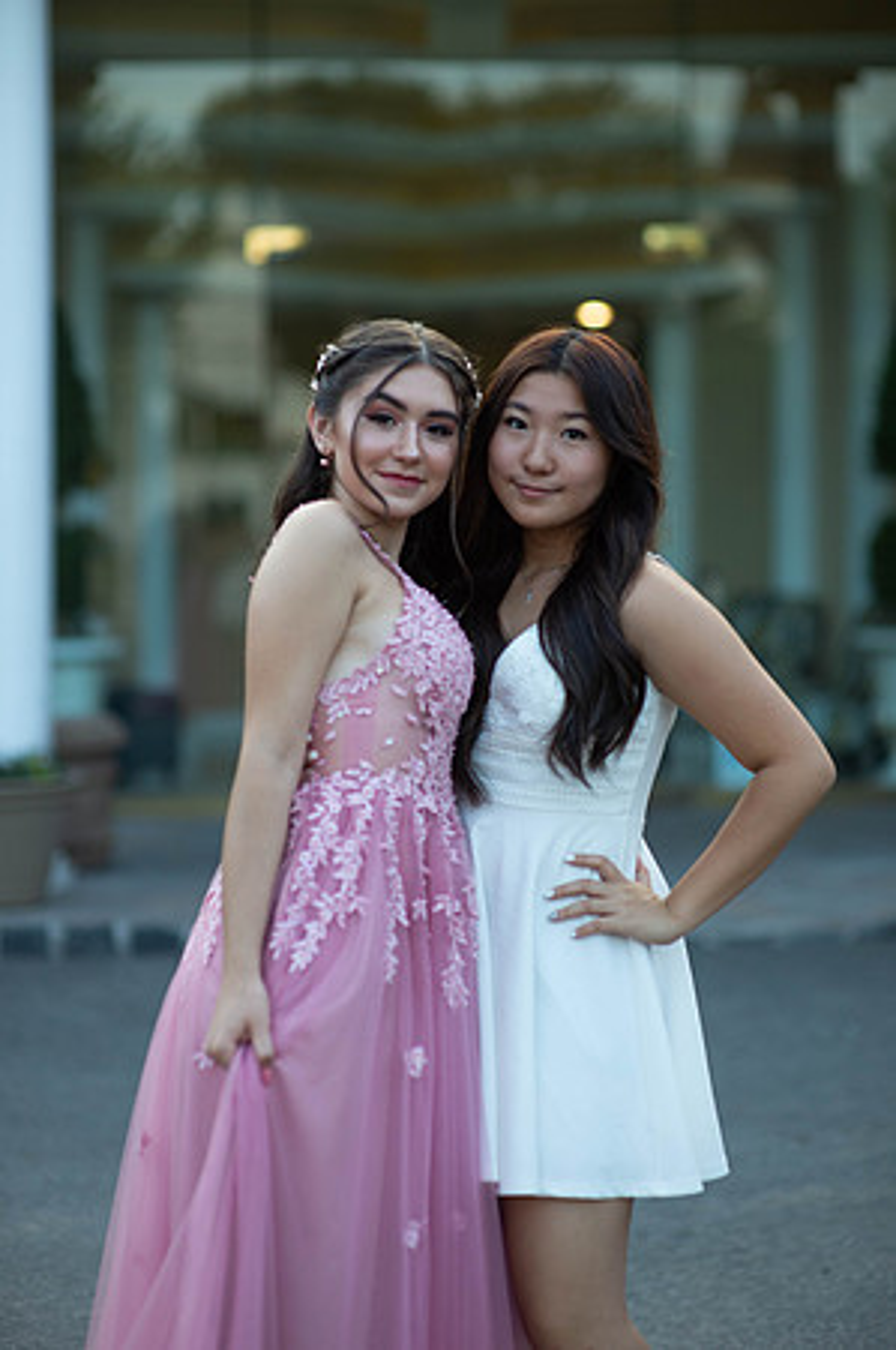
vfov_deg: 23.9
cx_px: 448
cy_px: 675
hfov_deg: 16.0
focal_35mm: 85
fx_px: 3180
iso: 250
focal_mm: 85
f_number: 2
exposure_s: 1/1000
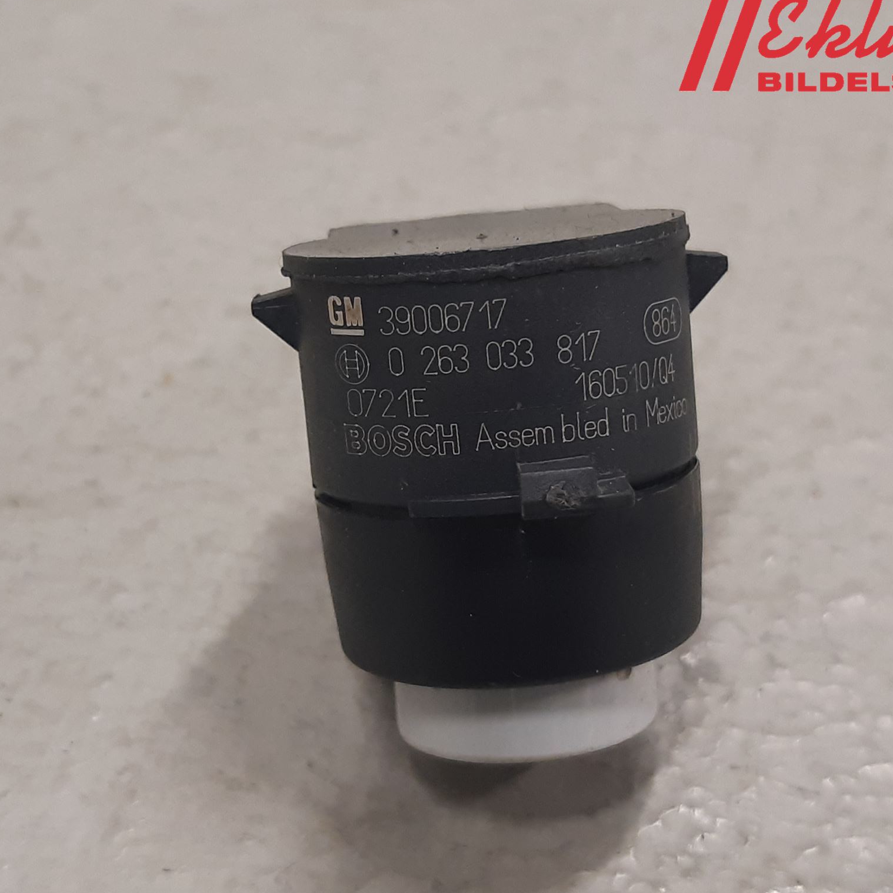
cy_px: 444
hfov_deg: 52.5
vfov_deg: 52.5
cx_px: 438
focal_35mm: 31
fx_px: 905
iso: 125
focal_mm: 3.93
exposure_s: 1/50
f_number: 1.7
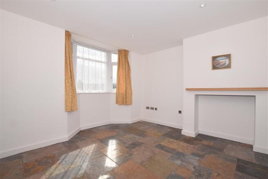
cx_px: 134
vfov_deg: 77.3
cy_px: 90
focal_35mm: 15
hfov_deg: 100.4
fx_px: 112
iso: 400
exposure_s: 1/200
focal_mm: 10
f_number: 18
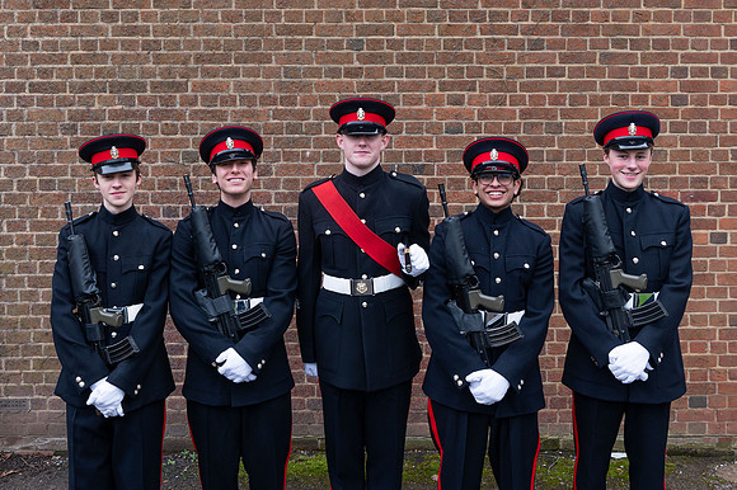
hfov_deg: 48.6
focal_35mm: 40
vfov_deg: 33.3
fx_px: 816
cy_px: 185
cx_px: 358
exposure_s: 1/250
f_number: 8
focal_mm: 32
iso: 400
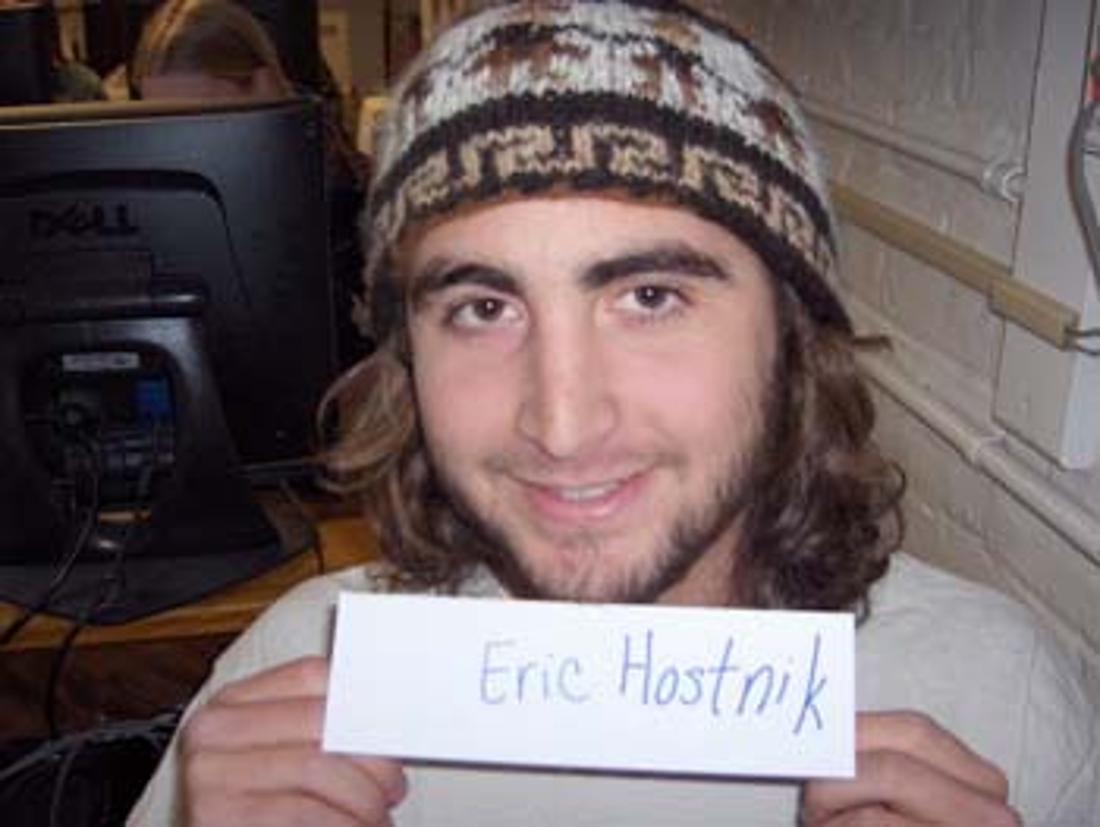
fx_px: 1240
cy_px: 414
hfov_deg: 47.8
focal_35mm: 39
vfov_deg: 36.9
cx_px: 550
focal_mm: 8
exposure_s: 1/60
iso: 100
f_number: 2.8
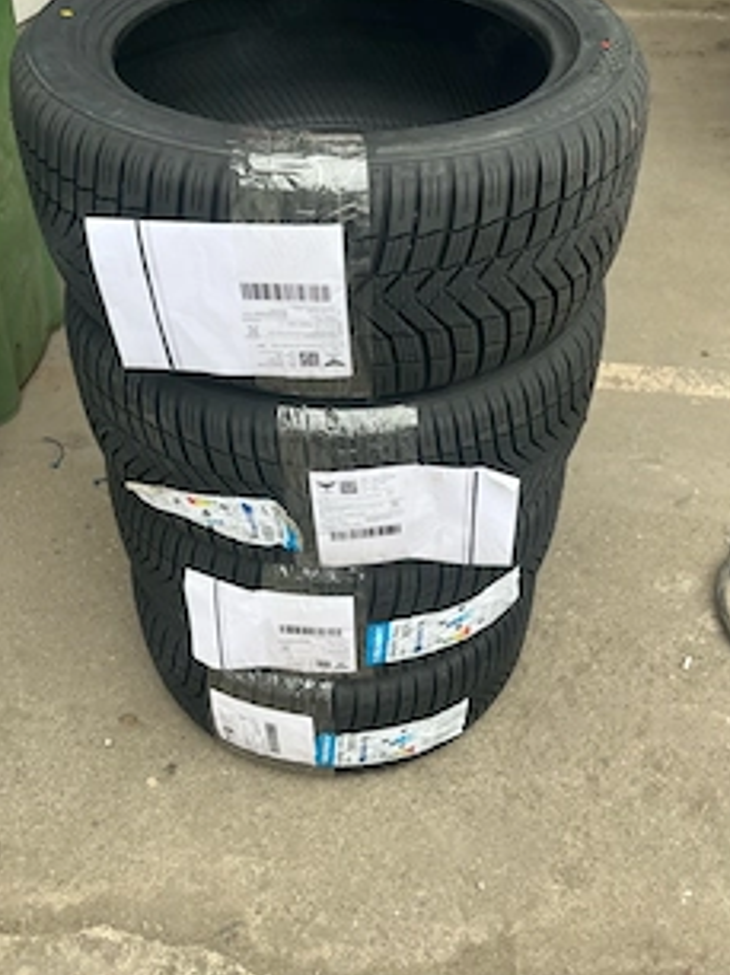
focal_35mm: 34
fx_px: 957
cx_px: 392
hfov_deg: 41.7
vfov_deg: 54.0
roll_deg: +0.5
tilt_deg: -43.8
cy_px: 513
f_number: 1.5
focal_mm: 5.7
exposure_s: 1/344
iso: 50
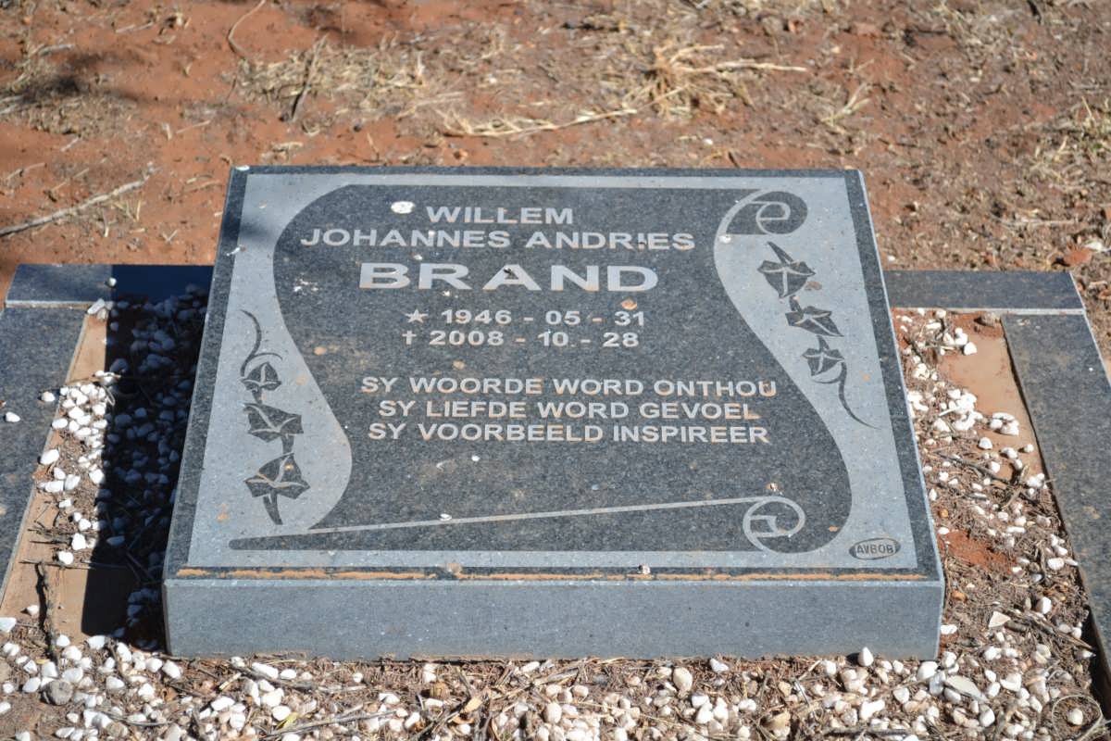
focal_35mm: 82
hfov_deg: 24.6
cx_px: 556
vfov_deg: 16.6
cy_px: 370
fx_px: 2546
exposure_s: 1/125
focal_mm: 55
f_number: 5.6
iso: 140
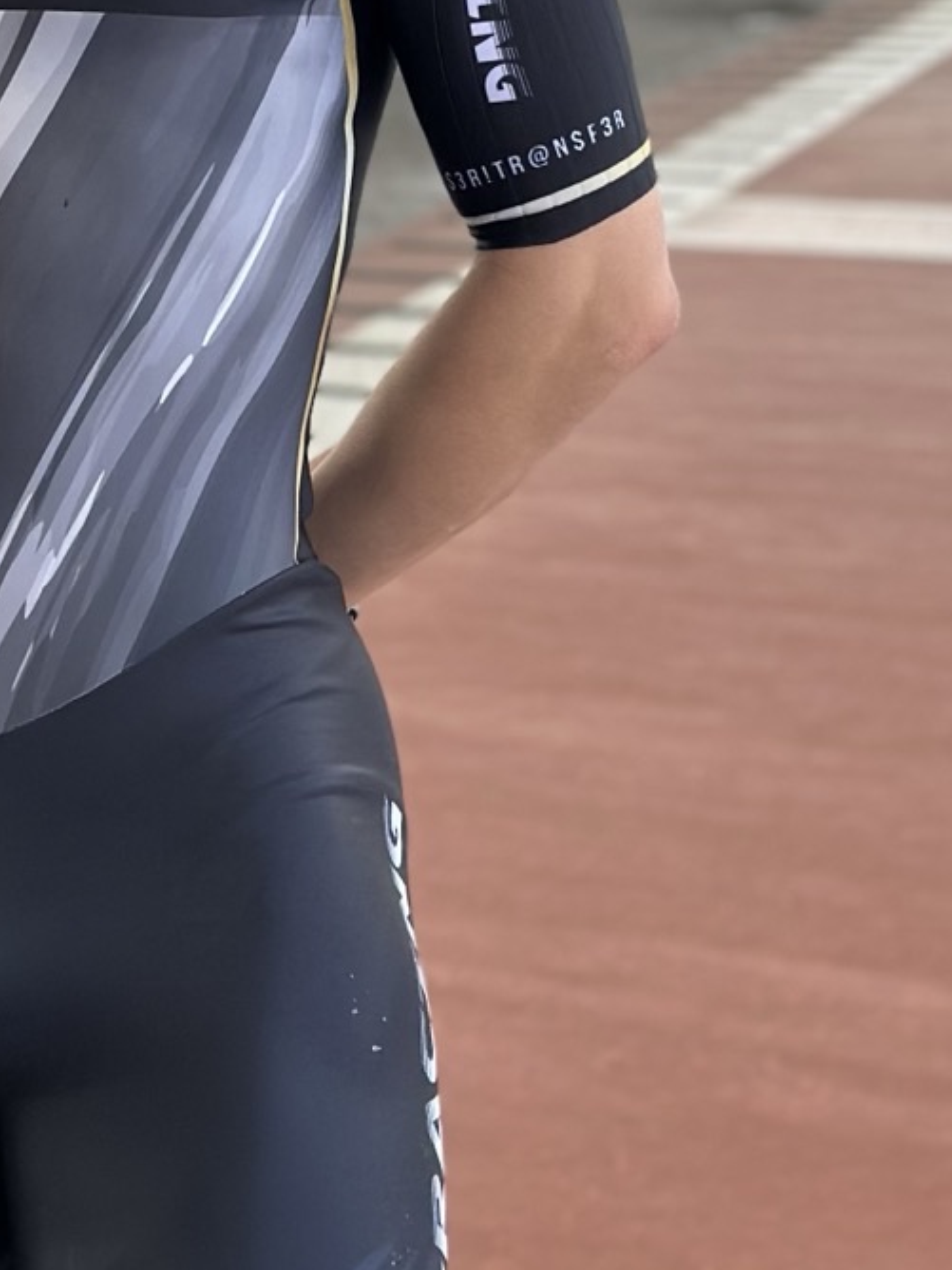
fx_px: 4217
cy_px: -84
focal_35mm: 115
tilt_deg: -4.7
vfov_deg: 16.7
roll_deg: +0.3
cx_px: 23
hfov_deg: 12.7
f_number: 1.78
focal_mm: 6.86
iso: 80
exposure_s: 1/431
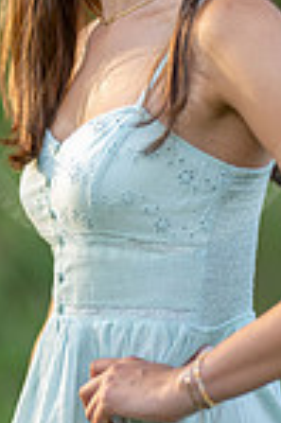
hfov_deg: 5.3
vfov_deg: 8.0
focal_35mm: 257
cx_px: 139
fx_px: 3016
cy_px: 139
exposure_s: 1/1600
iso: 200
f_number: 1.2
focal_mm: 85
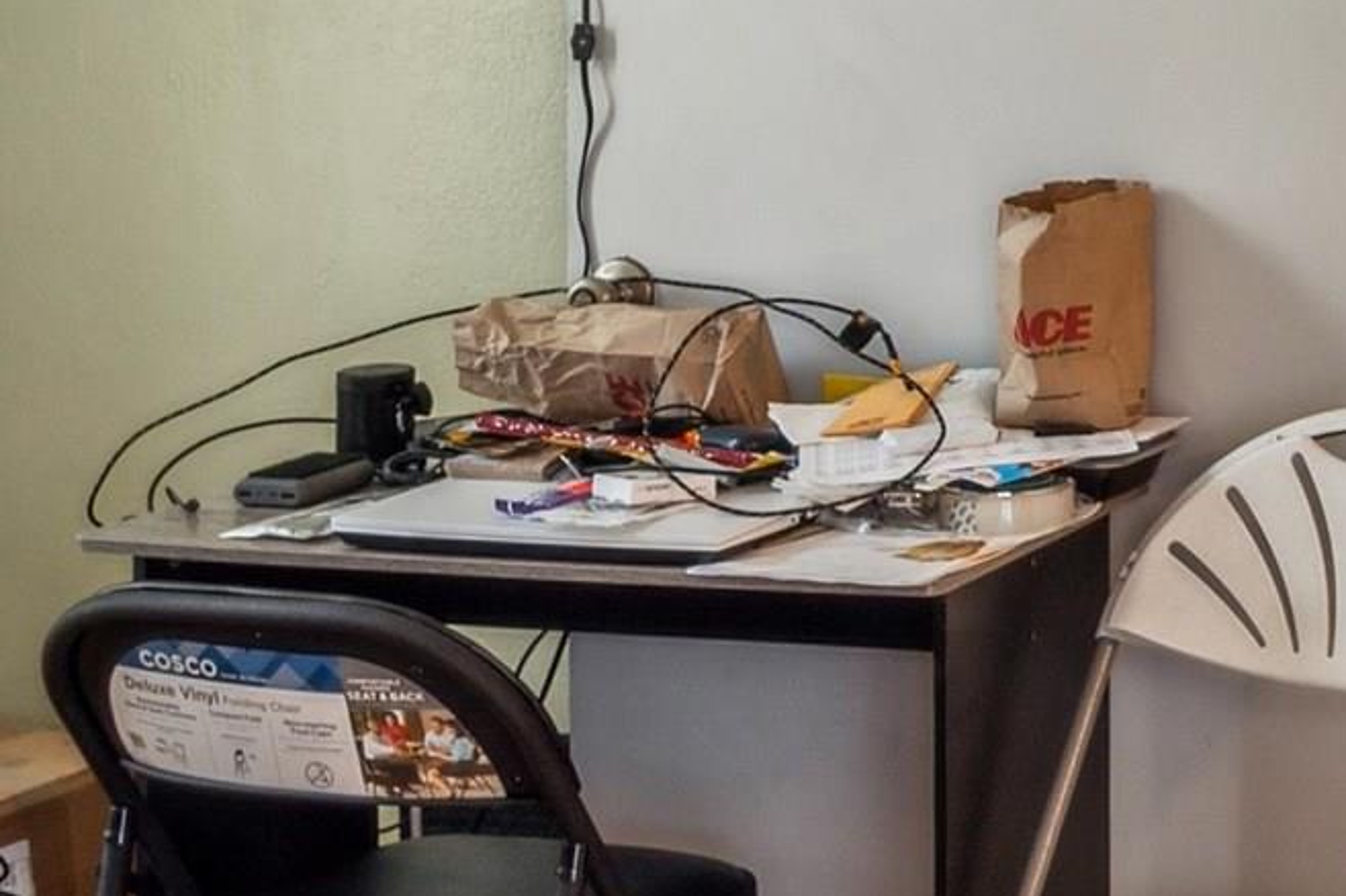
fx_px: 3226
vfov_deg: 15.1
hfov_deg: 20.0
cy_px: -242
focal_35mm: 86
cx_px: 2078
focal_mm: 18.5
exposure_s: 1/8
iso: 320
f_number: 9
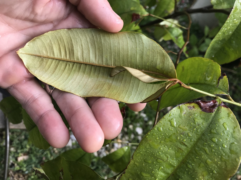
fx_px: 195
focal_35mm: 28
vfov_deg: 49.7
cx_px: 120
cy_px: 90
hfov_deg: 63.4
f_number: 1.8
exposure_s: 1/526
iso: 20
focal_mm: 3.99
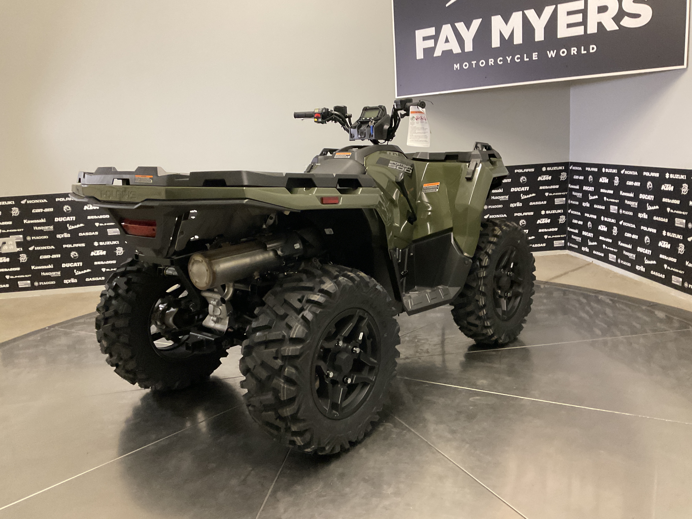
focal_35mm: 29
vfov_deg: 48.2
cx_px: 346
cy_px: 260
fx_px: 580
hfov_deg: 61.7
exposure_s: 1/40
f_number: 1.8
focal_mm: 3
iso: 250
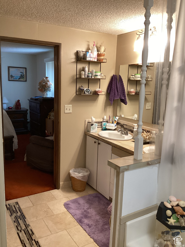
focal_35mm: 31
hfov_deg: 45.4
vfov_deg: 58.4
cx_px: 92
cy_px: 124
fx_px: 221
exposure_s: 1/60
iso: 200
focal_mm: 3.3
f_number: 2.4
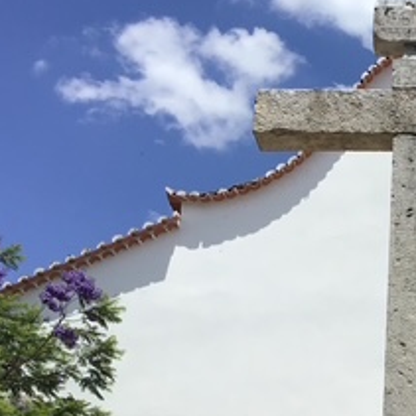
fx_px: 1128
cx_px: 438
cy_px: 304
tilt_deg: +14.8
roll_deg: +0.0
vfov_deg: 20.7
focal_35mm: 83
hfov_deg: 20.1
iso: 25
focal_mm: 3.3
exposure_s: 1/2262
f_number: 2.4
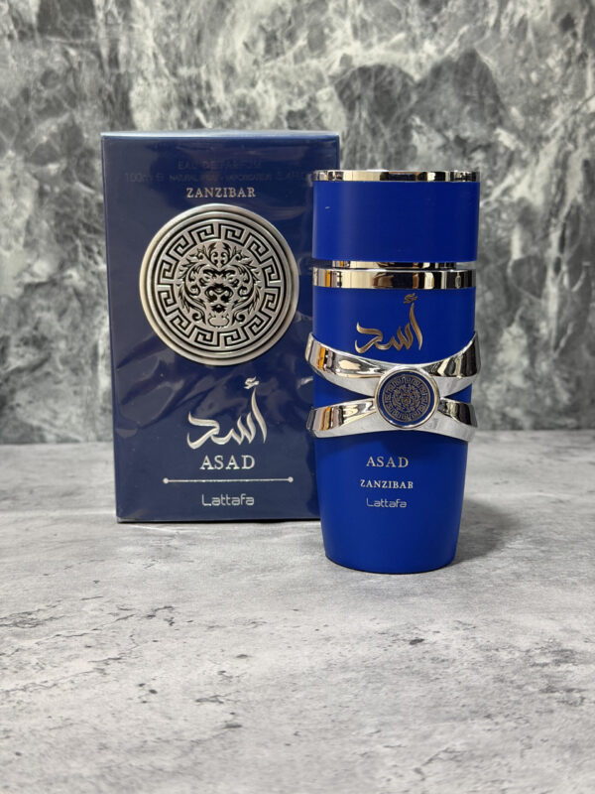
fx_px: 1100
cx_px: 298
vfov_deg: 39.7
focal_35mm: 48
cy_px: 397
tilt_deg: -10.0
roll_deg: -0.1
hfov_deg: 30.3
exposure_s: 1/40
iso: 500
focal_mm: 6.76
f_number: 1.78
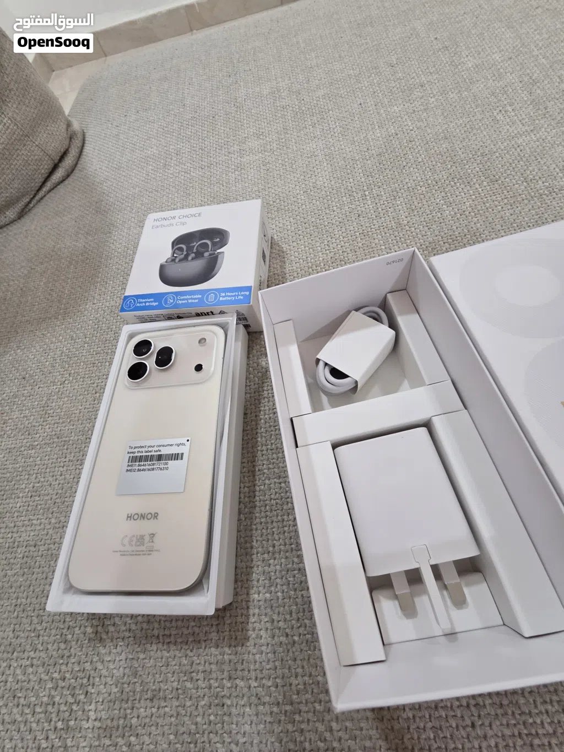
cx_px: 282
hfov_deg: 89.9
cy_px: 376
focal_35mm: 13
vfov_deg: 106.2
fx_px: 282
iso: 400
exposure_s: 1/50
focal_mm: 2.2
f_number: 2.2
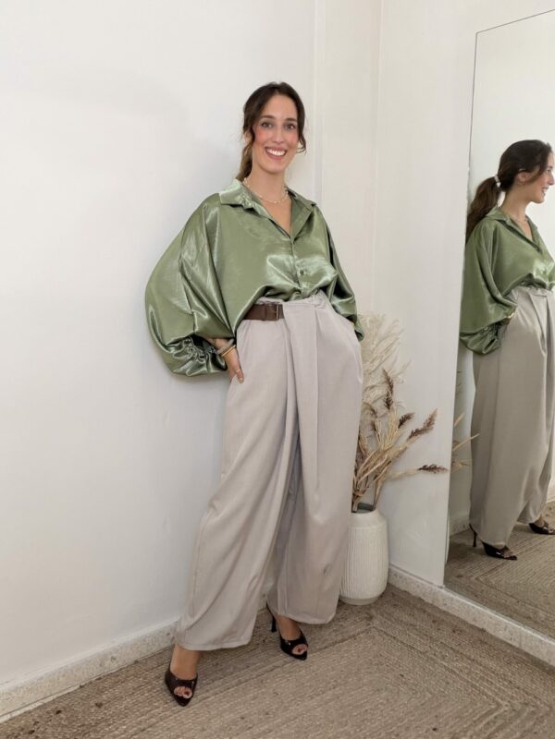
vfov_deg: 60.0
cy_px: 370
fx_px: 641
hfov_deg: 46.8
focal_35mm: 30
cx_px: 278
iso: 125
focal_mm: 2.71
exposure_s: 1/60
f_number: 1.9
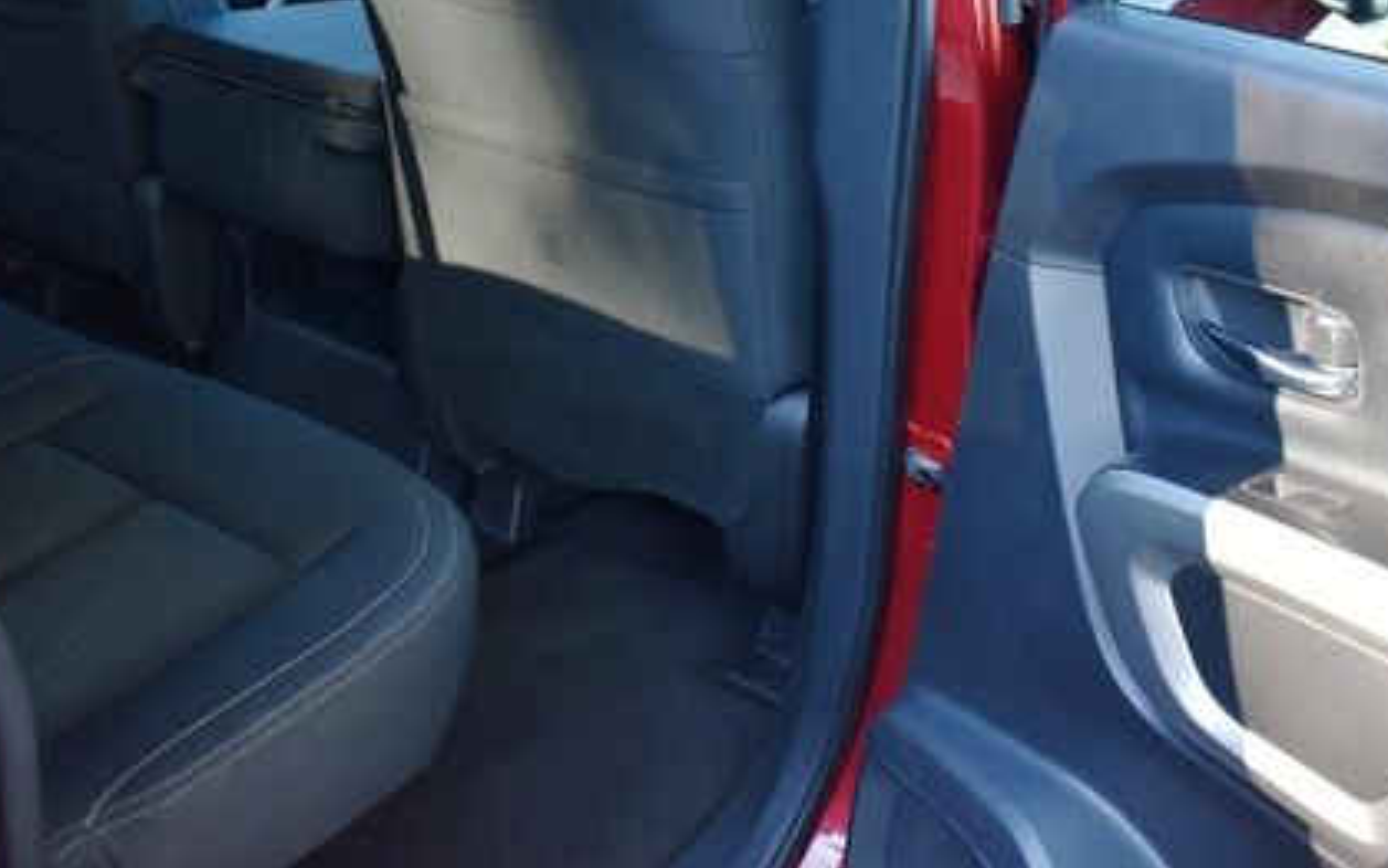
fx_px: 1589
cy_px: 174
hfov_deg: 47.1
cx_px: 749
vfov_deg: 29.8
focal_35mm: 42
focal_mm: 18
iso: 800
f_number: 3.5
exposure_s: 1/200
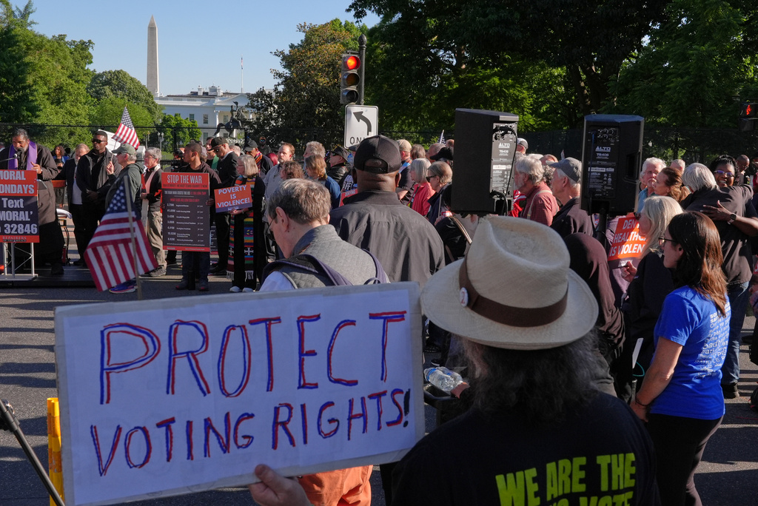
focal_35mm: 42
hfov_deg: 46.4
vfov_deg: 31.9
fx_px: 885
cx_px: 379
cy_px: 253
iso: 800
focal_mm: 28
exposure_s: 1/1600
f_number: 8
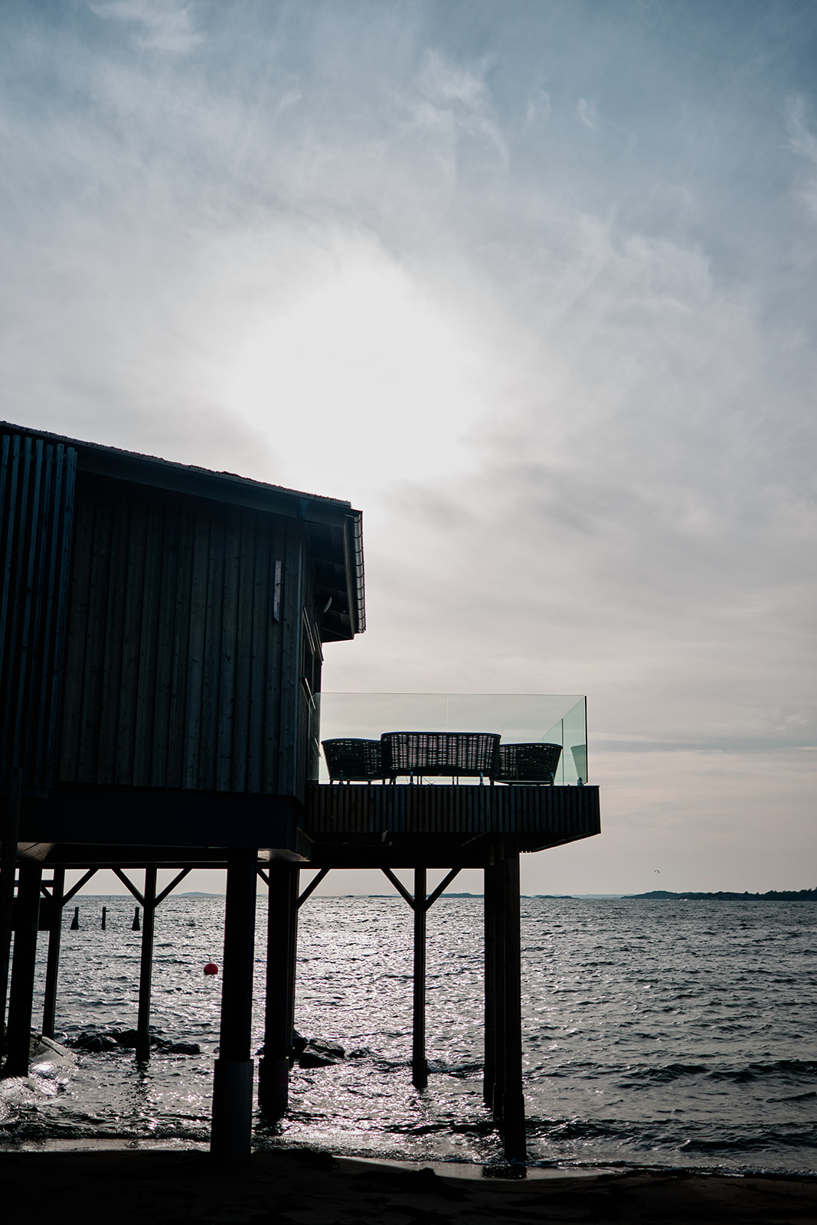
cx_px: 408
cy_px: 612
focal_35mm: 35
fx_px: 1191
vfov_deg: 54.4
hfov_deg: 37.9
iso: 125
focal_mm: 23
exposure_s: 1/8000
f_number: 1.4
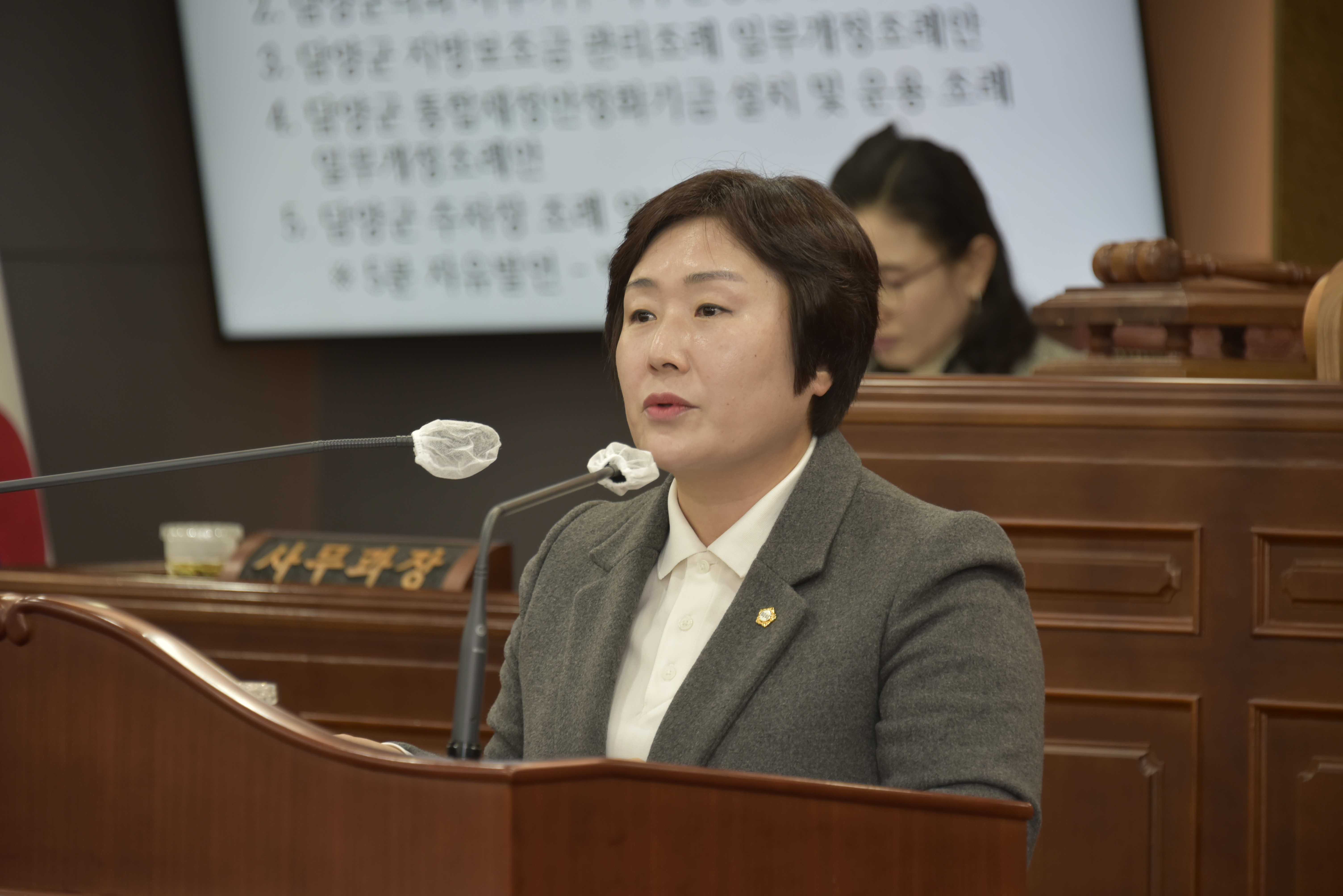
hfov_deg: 10.3
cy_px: 448
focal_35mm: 200
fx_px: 7464
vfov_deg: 6.9
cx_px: 672
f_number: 5.6
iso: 800
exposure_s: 1/80
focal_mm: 200
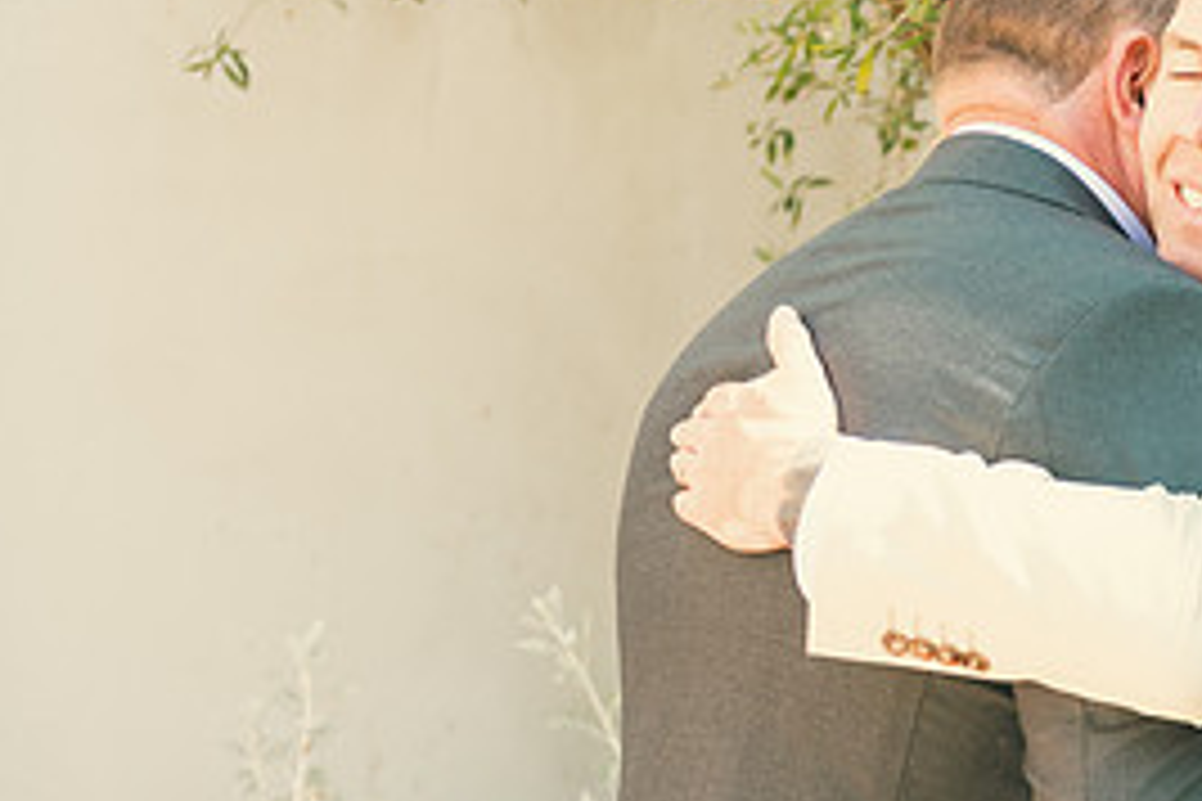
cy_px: 484
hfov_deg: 22.4
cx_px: 1220
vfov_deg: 15.7
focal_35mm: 87
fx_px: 2905
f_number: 3.5
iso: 160
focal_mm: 40
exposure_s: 1/250
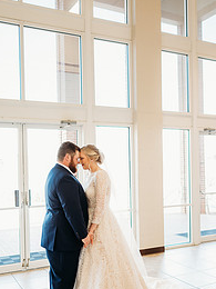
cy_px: 171
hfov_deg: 35.9
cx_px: 116
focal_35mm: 40
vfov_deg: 46.6
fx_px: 333
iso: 400
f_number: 1.8
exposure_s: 1/160
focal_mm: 24
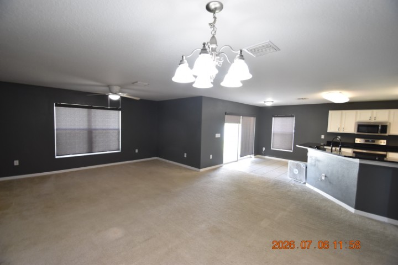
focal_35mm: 15
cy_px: 132
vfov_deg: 77.3
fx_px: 166
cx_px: 199
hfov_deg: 100.4
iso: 800
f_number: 3.5
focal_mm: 10
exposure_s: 1/60
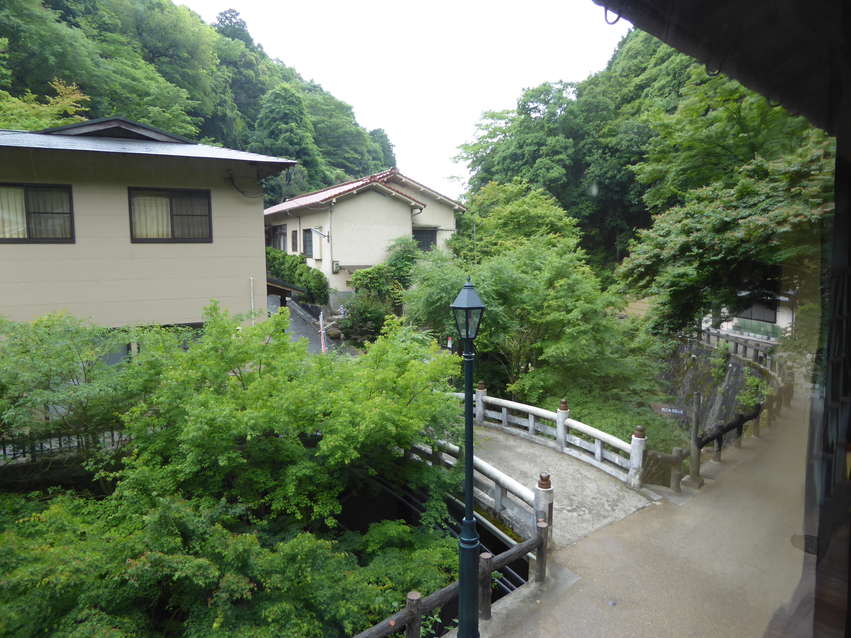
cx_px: 426
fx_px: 615
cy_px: 319
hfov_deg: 69.4
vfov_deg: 54.9
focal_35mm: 25
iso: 160
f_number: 3.3
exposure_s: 1/60
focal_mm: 4.3
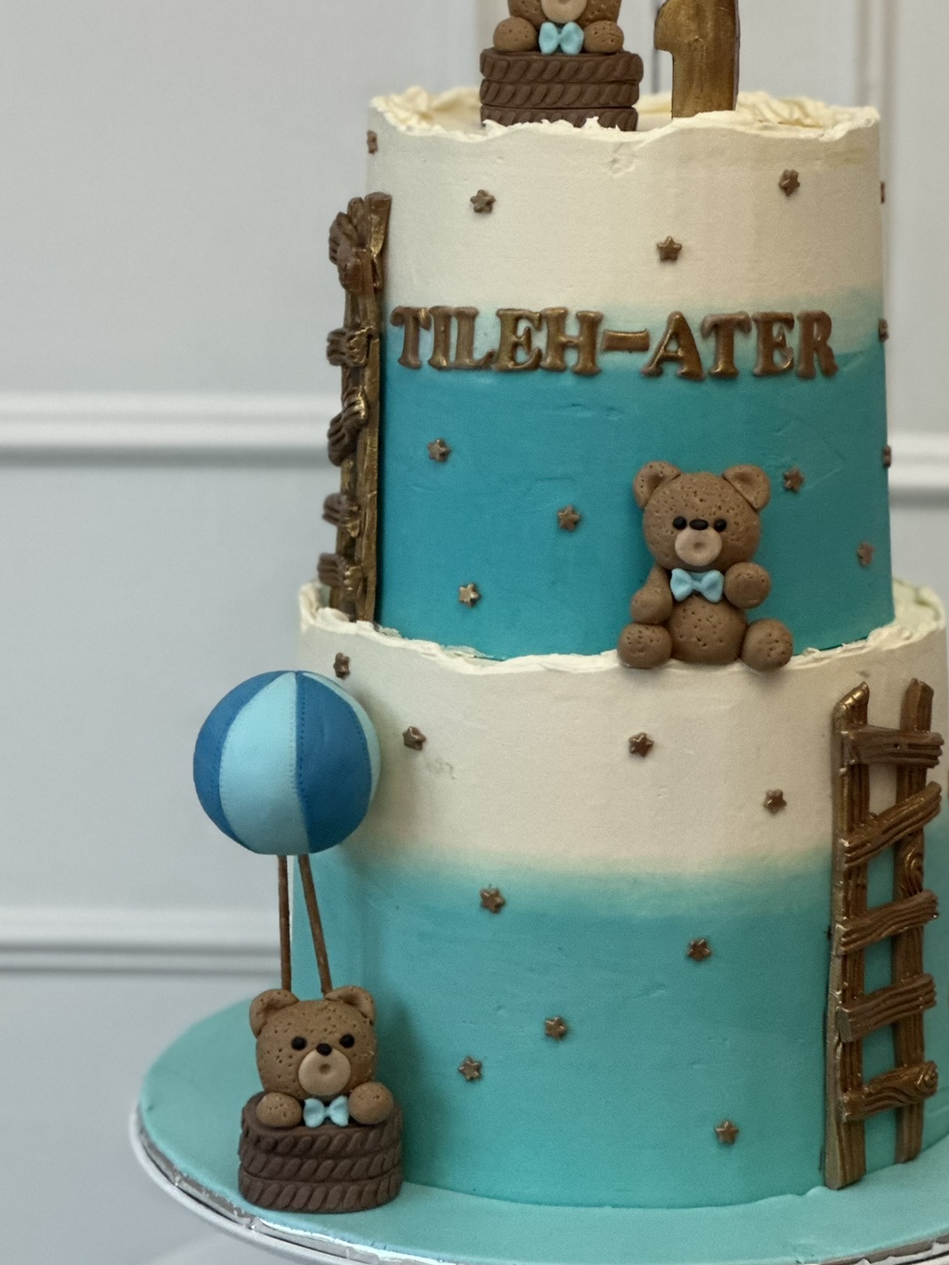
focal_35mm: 111
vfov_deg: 17.7
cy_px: 515
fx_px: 4057
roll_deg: -0.7
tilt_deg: -8.6
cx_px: 639
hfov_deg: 13.3
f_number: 2.8
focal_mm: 9
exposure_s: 1/40
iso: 320
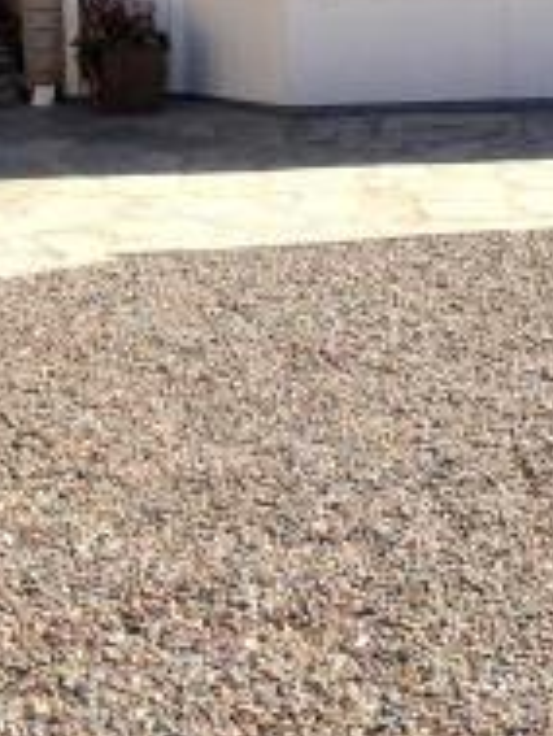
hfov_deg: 15.1
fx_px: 2085
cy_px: 43
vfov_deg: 19.6
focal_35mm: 98
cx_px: 214
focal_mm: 4.15
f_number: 2.2
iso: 32
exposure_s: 1/1883
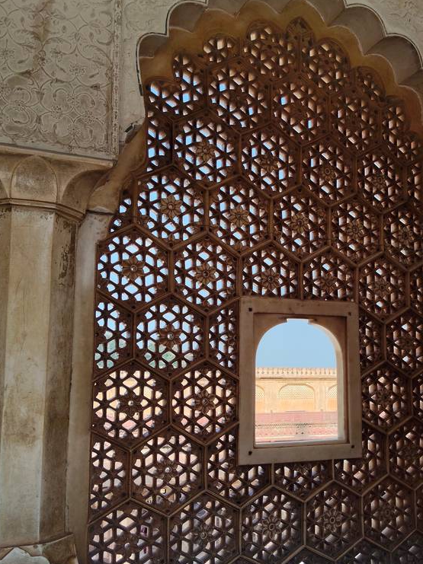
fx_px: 571
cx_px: 271
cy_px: 313
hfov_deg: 40.3
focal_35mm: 35
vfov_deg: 52.5
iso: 50
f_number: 1.8
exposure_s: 1/1489
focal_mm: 3.96
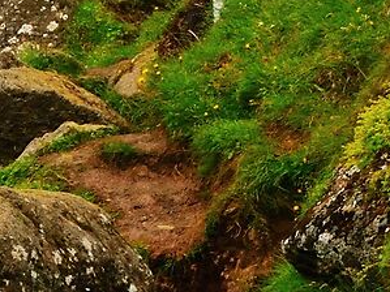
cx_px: -797
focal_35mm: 417
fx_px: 4696
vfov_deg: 3.5
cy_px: -313
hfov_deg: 4.6
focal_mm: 36
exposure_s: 13
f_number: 10
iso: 100
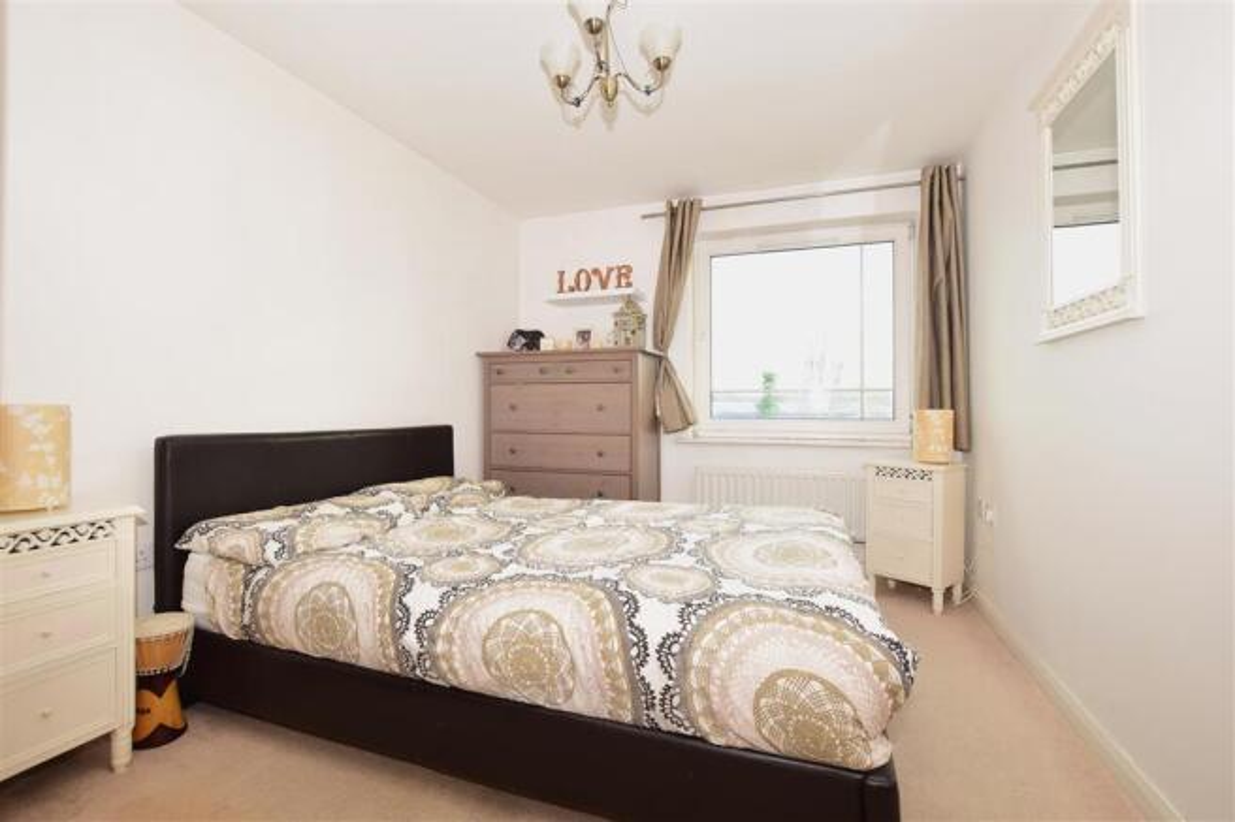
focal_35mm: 15
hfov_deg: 100.4
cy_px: 411
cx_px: 618
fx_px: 514
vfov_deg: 77.3
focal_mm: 10
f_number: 7.1
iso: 400
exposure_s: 1/50
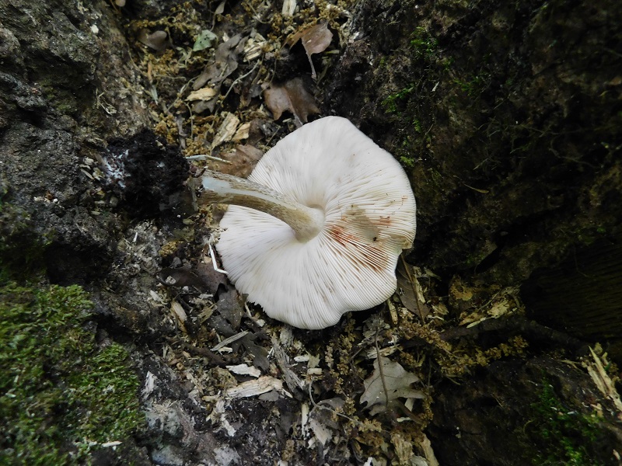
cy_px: 233
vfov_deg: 58.9
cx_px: 311
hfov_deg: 73.9
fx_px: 413
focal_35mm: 23
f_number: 3
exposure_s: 1/20
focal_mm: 4
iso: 400
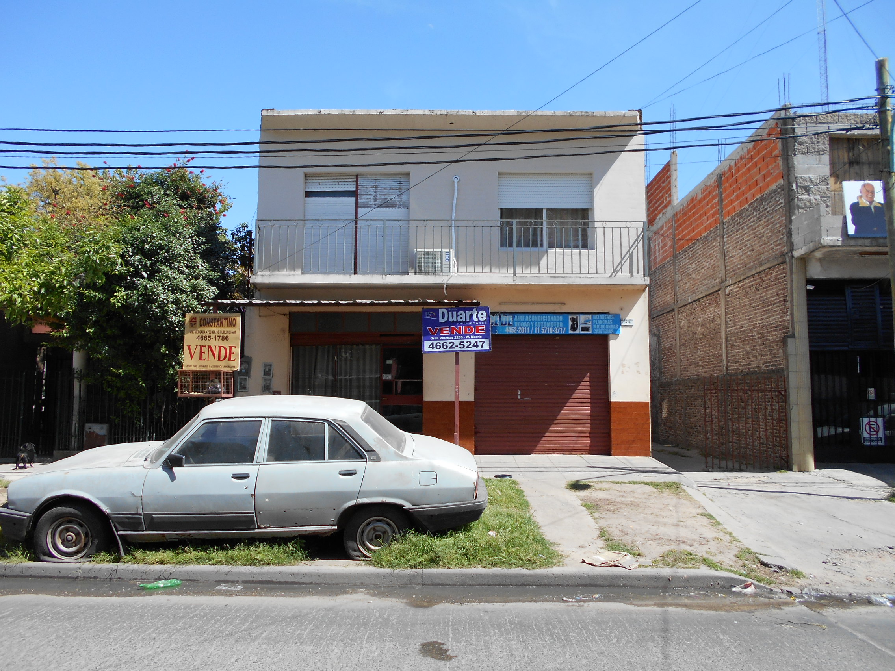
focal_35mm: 26
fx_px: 672
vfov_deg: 53.1
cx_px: 448
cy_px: 336
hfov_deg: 67.3
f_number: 3.2
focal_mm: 4.6
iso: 80
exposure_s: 1/640
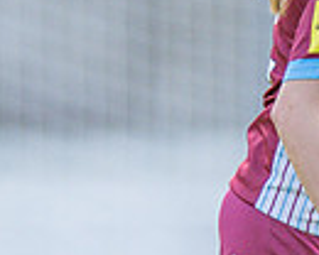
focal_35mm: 2101
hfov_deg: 0.9
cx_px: -109
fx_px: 19836
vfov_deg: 0.7
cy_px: 291
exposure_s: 1/3200
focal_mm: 300
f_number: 2.8
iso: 1100
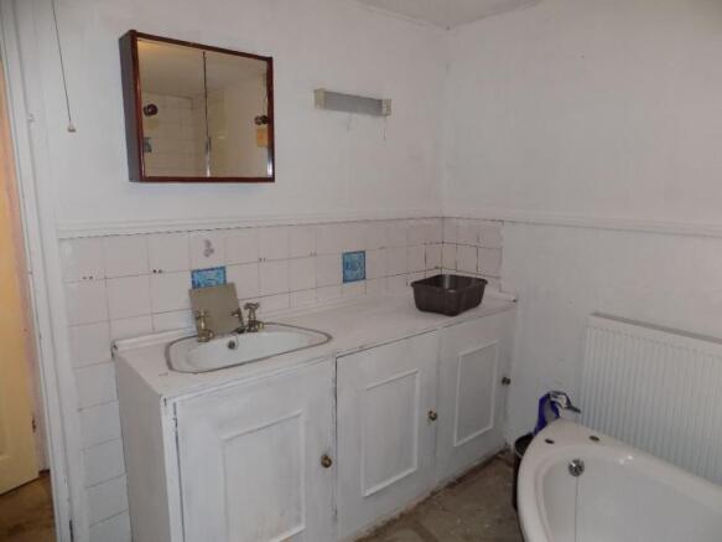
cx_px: 361
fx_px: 480
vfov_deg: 58.9
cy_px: 271
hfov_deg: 73.9
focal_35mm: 23
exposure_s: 1/30
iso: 200
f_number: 3.1
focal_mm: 4
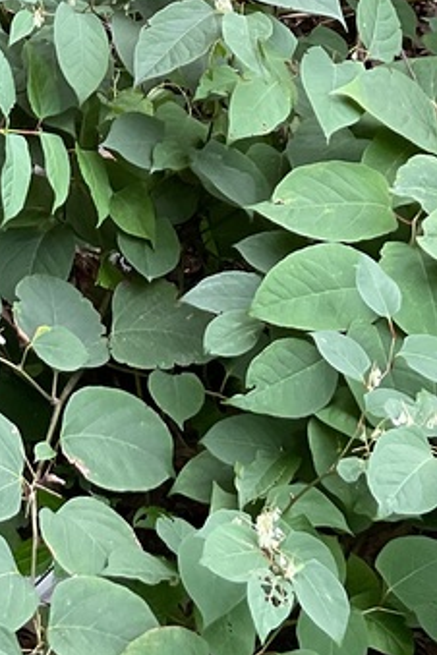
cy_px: -17
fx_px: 1657
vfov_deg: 21.5
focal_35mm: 91
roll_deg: +4.1
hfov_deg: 14.4
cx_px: -118
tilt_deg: -13.4
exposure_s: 1/120
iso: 50
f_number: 1.8
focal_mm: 3
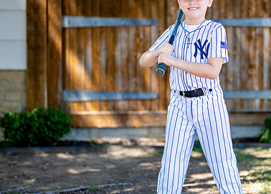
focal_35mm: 102
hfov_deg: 19.5
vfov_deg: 14.1
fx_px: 785
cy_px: 91
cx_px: 195
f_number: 1.2
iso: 100
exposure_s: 1/1250
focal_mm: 50
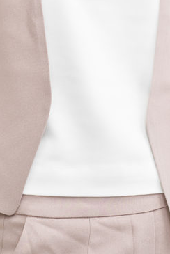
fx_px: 1683
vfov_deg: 8.5
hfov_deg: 5.8
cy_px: -97
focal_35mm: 238
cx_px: 85
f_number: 1.8
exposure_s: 1/125
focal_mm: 85
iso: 400
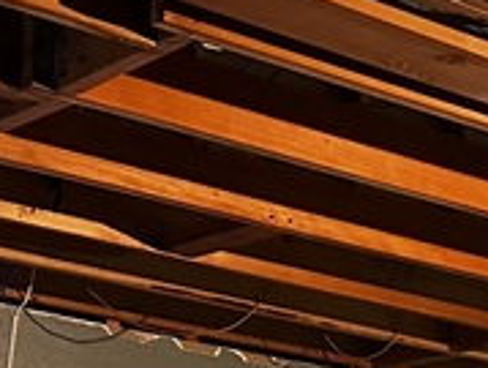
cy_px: 641
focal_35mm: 137
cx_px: 600
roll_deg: -2.1
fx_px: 1935
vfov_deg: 10.3
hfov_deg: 13.9
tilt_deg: +3.0
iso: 800
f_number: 1.78
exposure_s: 1/60
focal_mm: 6.86
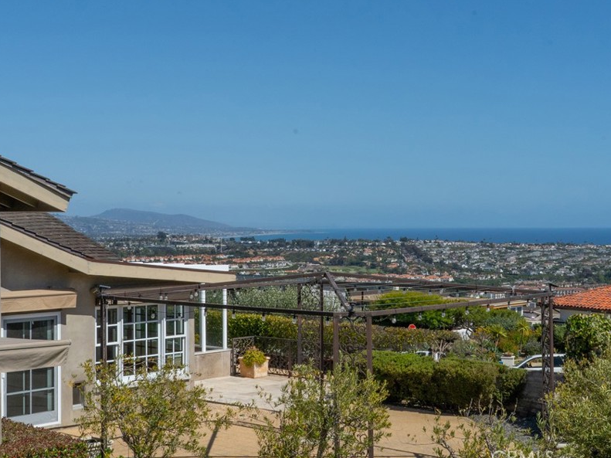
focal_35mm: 56
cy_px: 205
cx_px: 285
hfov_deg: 34.3
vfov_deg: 26.1
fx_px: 988
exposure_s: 1/500
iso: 500
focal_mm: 30
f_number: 22
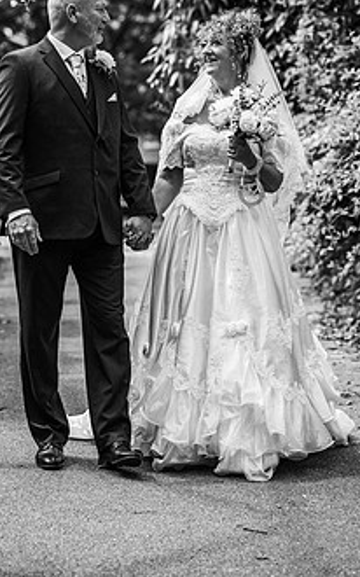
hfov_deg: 11.1
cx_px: 149
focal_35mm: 118
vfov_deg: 17.6
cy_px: 185
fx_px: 1854
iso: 100
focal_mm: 85
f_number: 2.8
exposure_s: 1/1000
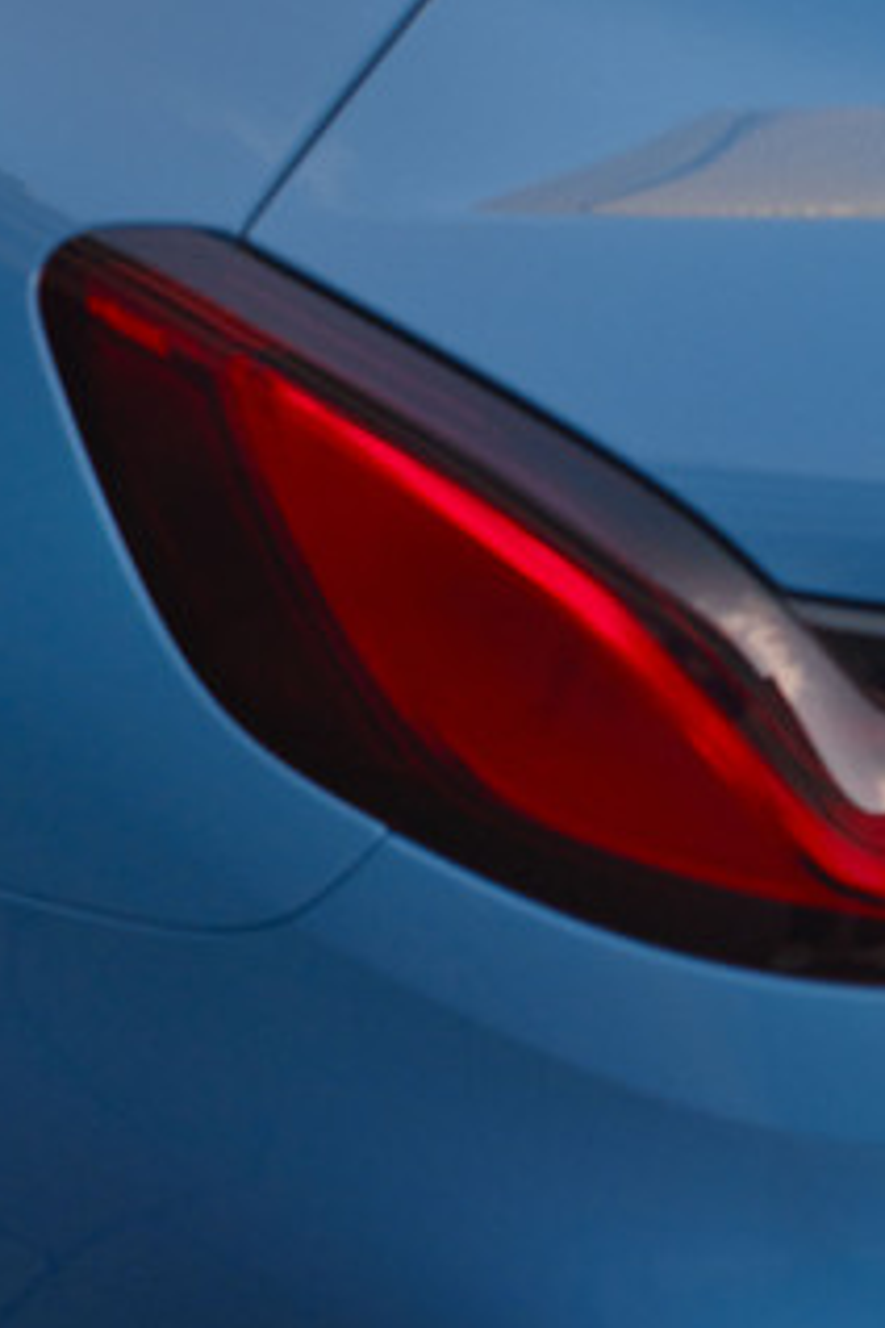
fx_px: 3245
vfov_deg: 22.3
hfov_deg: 15.5
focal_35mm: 88
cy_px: 29
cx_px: 670
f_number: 5
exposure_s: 1/800
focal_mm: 35
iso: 500
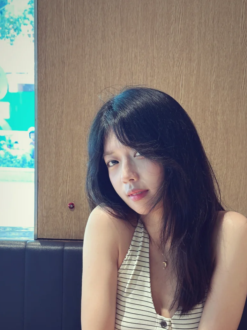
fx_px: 637
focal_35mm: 67
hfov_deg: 21.9
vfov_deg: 28.9
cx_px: 157
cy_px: 204
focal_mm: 6.86
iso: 200
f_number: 1.78
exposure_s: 1/33
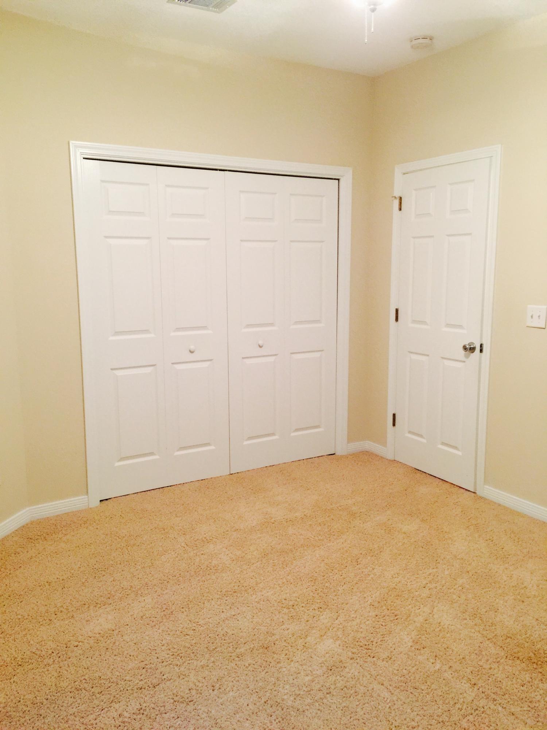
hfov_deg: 48.2
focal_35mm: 29
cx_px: 274
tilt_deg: -7.4
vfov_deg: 61.7
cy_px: 365
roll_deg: +0.0
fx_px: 611
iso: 100
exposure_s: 1/8
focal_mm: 4.15
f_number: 2.2
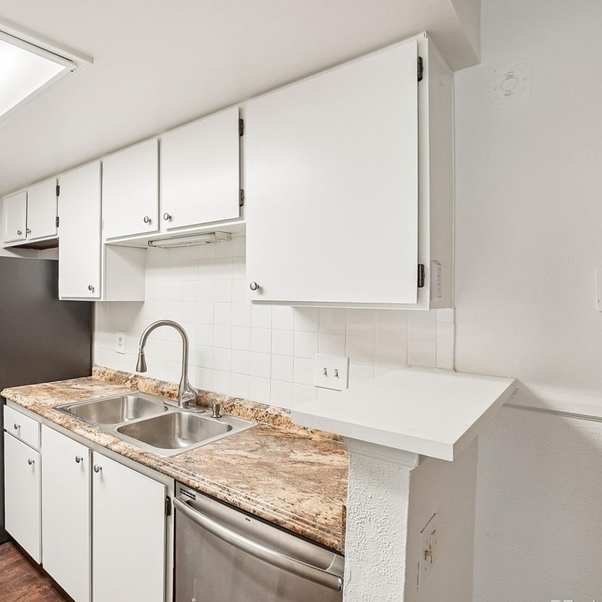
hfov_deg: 71.3
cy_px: 305
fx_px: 394
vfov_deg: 74.8
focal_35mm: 20
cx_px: 174
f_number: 8
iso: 400
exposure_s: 1/20
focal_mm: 10
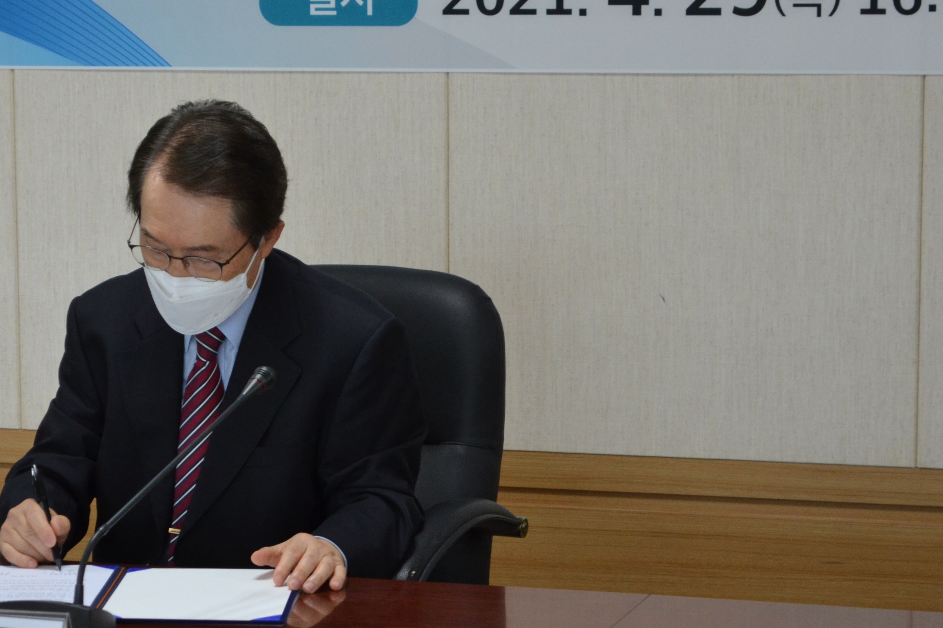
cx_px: 285
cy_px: 429
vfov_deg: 10.8
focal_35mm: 127
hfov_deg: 16.1
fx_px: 3320
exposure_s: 1/60
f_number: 5.6
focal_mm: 55
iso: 900
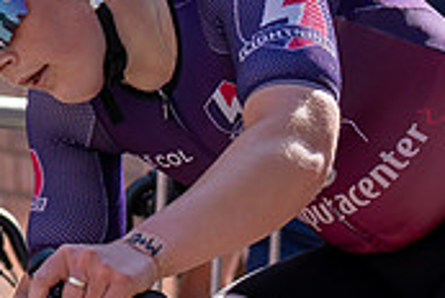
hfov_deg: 4.2
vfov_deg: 2.8
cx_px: 248
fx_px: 6129
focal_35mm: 495
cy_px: 210
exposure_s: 1/1000
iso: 100
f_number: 3.5
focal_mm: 70
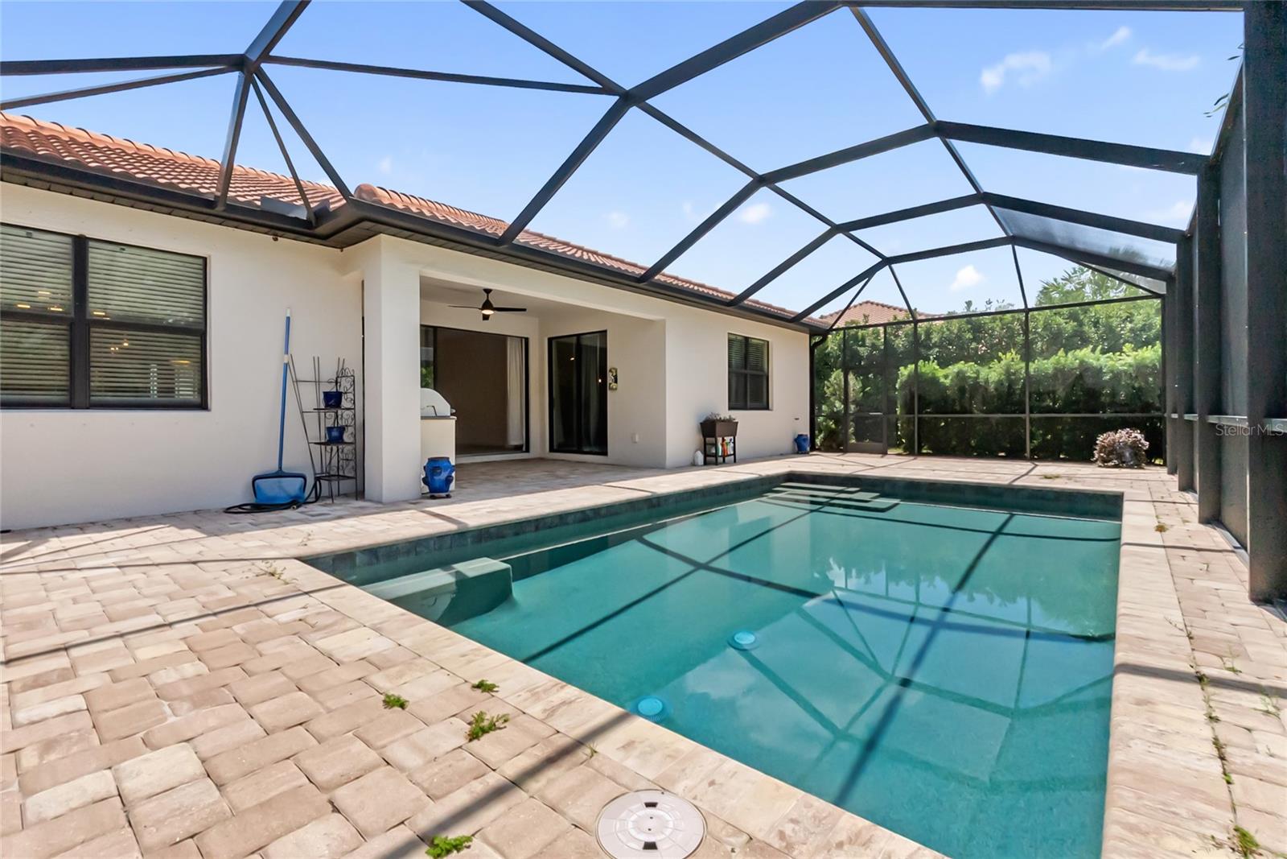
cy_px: 430
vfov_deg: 77.3
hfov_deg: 100.4
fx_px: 536
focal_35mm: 15
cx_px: 644
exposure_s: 1/1500
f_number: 11
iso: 1250
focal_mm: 10
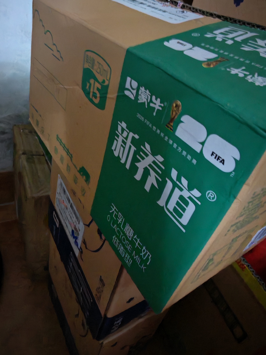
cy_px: 178
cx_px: 133
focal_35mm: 24
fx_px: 246
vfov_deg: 71.6
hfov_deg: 56.8
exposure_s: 1/10
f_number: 2.2
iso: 2500
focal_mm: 1.96
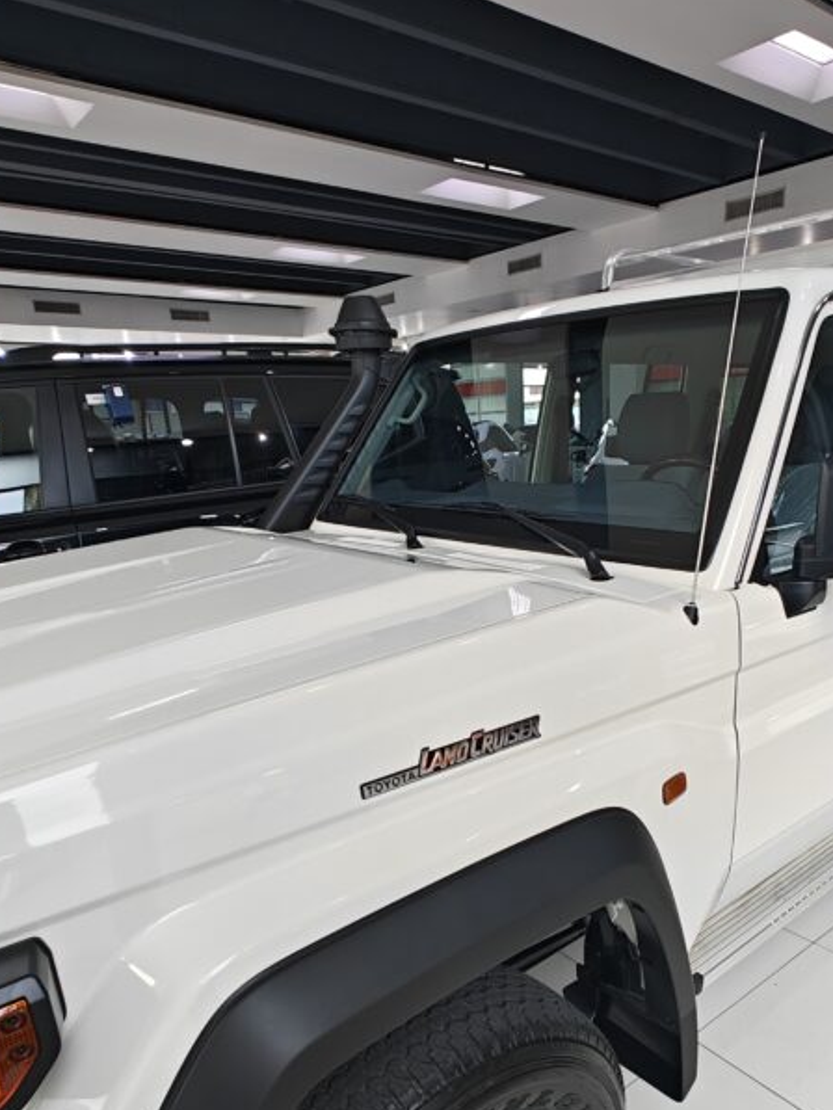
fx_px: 770
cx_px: 511
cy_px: 705
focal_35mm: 24
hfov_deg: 56.3
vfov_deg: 70.2
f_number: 2.2
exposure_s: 1/60
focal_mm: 2.59
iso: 160
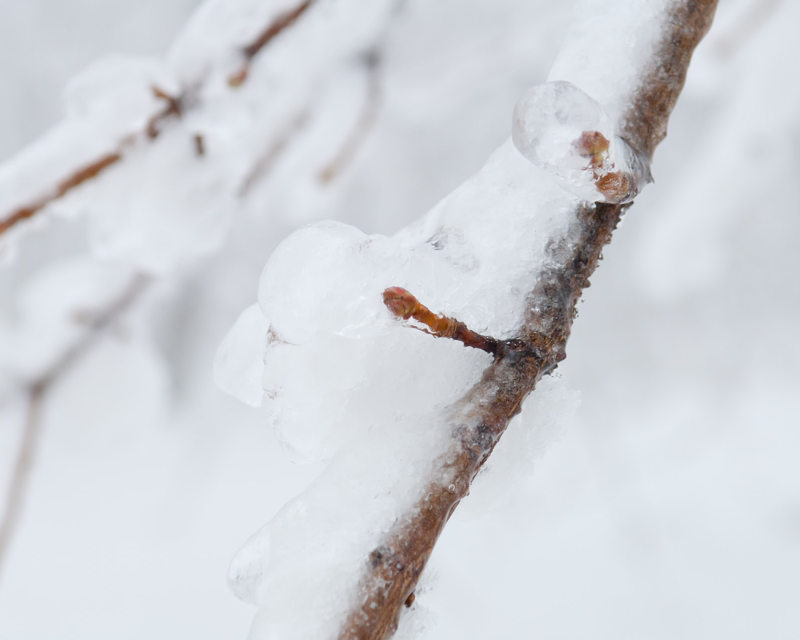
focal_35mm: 99
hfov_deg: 19.4
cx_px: 403
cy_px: 307
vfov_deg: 15.6
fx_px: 2335
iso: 320
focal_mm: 55
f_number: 6.3
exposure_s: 1/80
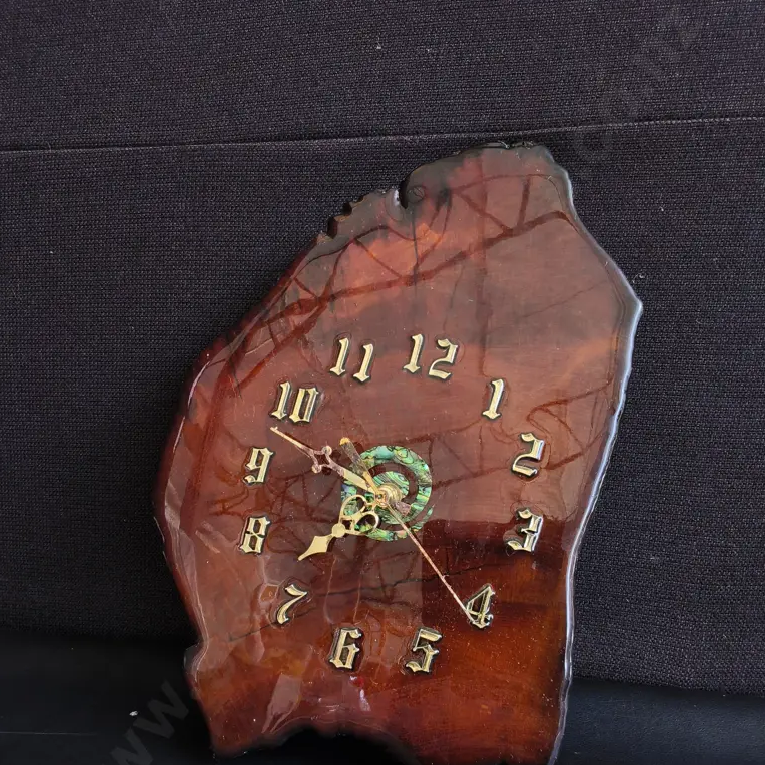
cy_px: 423
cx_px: 381
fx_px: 800
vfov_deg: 51.0
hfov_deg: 51.1
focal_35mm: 32
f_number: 2
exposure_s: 1/100
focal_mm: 2.87
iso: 80
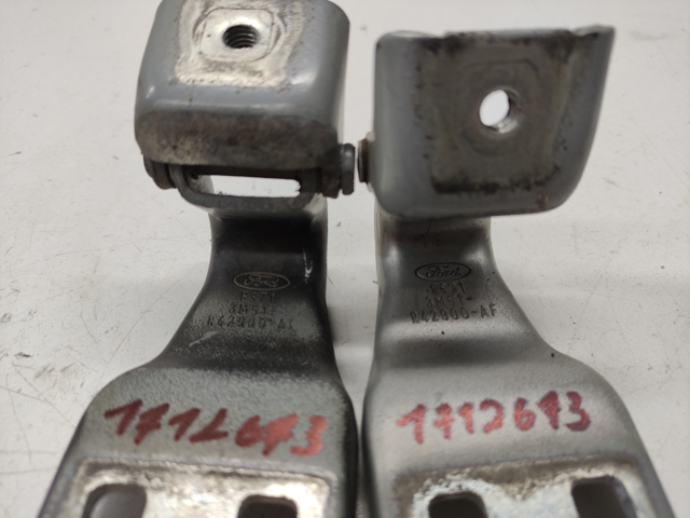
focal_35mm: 25
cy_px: 259
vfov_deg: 54.9
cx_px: 345
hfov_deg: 69.4
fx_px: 498
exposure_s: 1/100
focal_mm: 5.43
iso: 101
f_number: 1.89
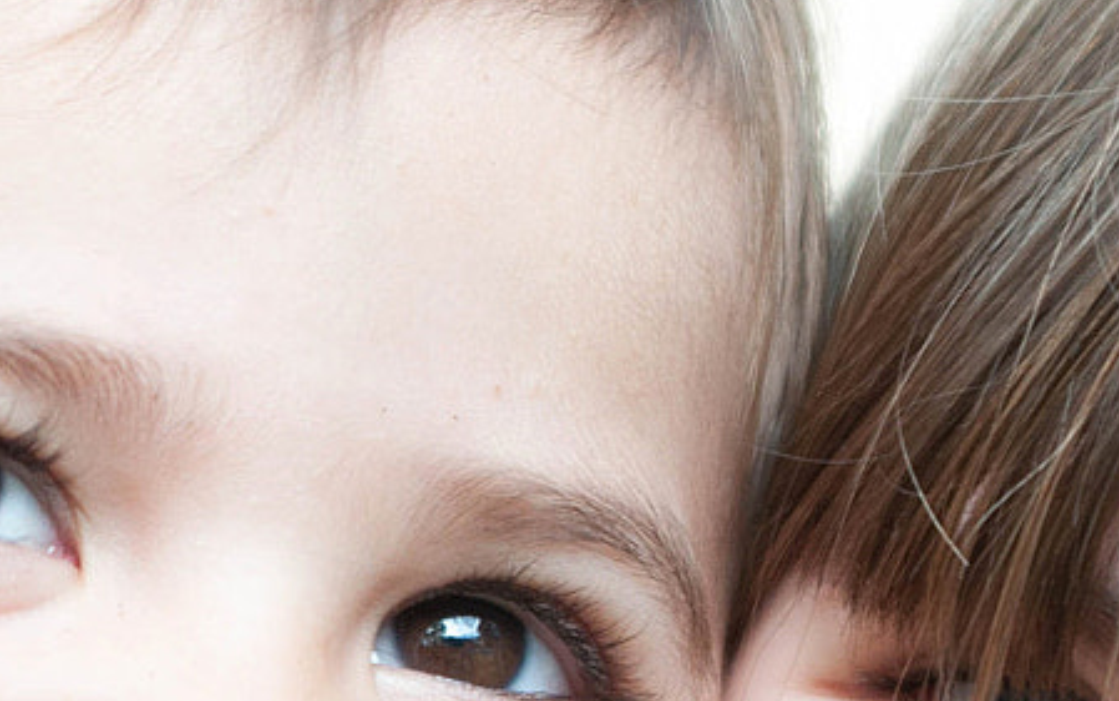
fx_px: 11623
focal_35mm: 381
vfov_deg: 3.4
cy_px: 889
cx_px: 237
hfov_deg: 5.5
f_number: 2.8
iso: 500
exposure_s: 1/400
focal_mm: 70
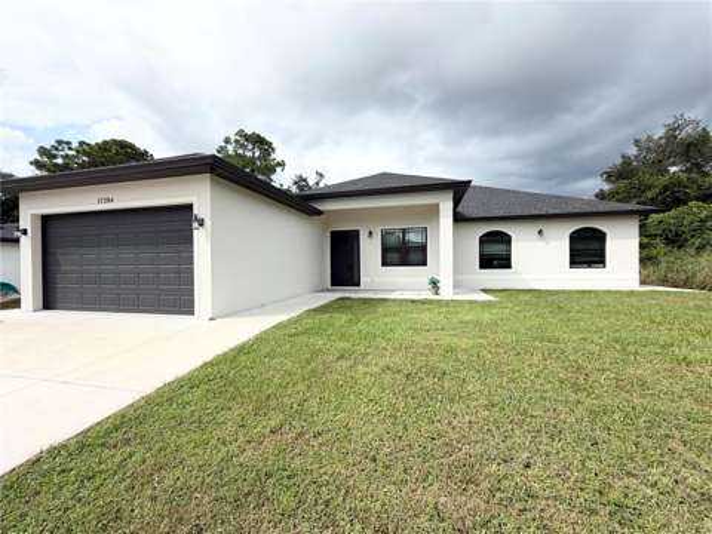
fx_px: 288
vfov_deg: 85.7
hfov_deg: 102.1
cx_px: 356
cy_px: 267
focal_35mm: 14
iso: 25
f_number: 2.2
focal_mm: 2.22
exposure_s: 1/770
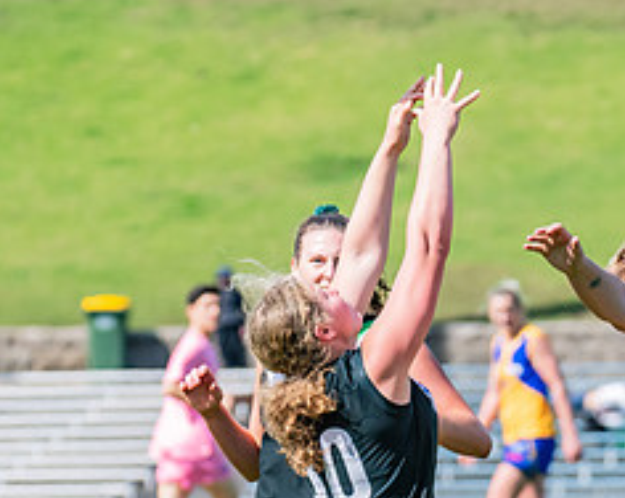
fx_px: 13112
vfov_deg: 2.2
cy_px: 557
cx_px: 469
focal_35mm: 710
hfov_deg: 2.7
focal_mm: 250
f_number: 8
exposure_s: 1/1600
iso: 800
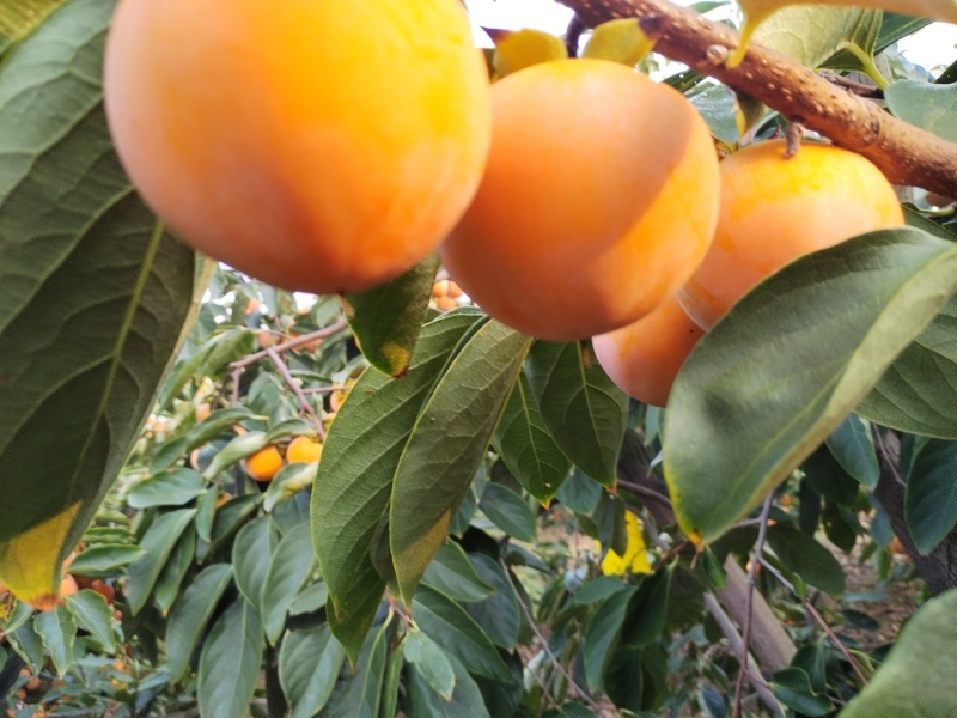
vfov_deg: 53.1
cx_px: 478
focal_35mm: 26
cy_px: 359
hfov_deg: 67.3
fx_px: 719
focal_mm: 4.75
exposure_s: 1/100
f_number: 1.8
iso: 148
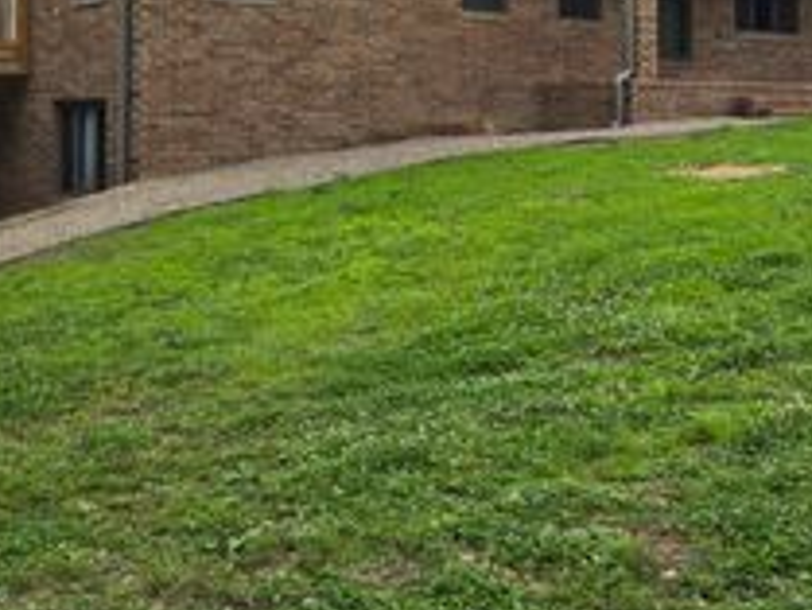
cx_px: 501
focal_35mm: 55
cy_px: 84
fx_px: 1291
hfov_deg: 34.8
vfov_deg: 25.9
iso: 25
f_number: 1.8
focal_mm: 5.4
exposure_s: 1/460
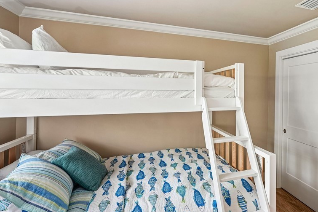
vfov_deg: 53.4
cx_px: 227
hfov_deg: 70.8
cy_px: 90
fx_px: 209
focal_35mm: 24
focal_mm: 16.5
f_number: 8
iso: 400
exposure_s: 1/8
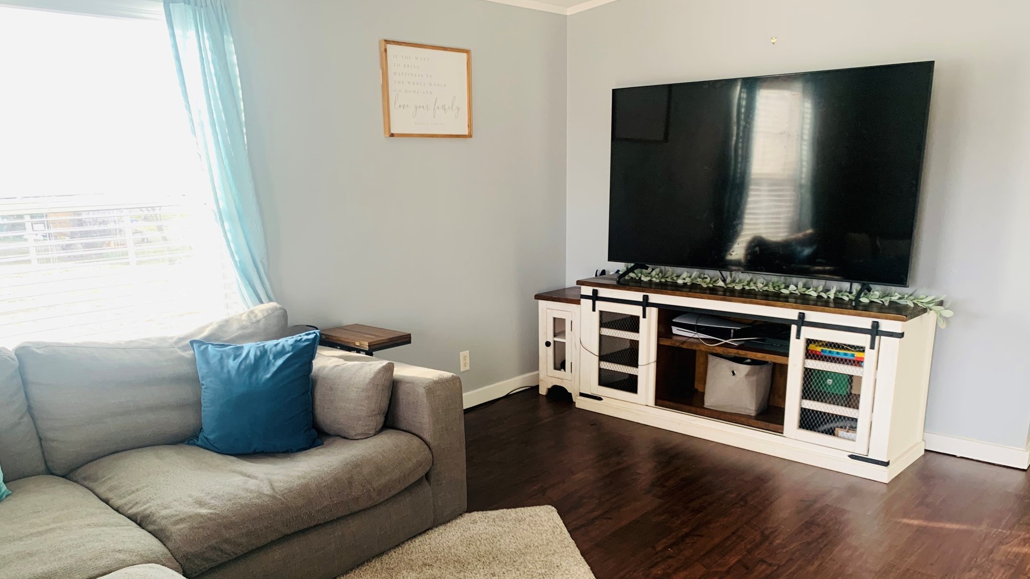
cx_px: 504
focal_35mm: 29
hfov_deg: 66.1
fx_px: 792
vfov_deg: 39.8
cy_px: 379
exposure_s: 1/60
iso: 125
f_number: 1.8
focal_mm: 4.25
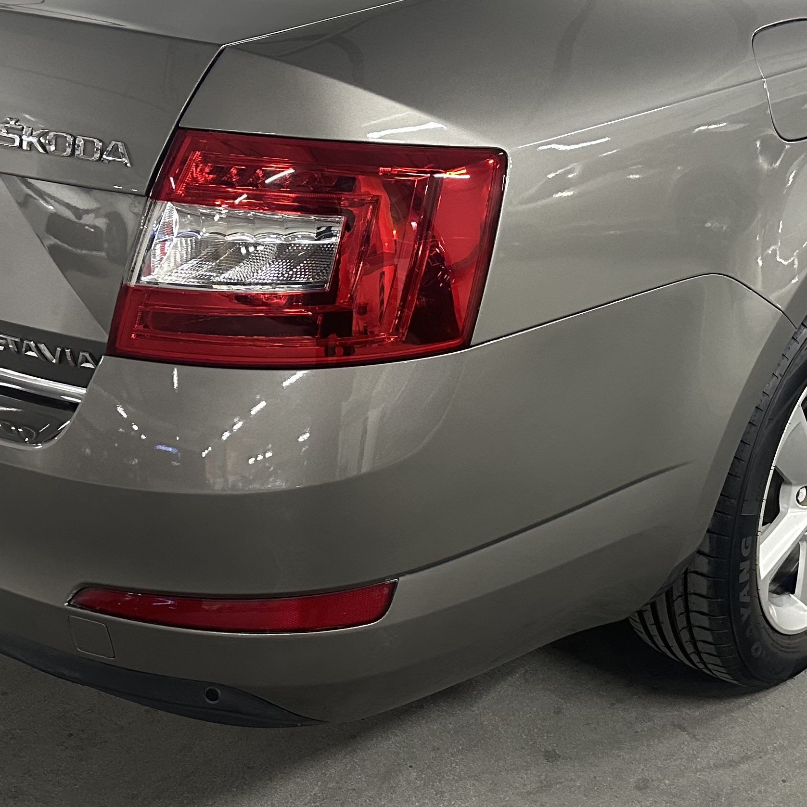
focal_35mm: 51
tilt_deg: -20.0
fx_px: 1345
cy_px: 299
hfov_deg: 33.3
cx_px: 496
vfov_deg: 33.2
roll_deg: +1.2
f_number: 1.78
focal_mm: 6.86
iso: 500
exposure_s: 1/50
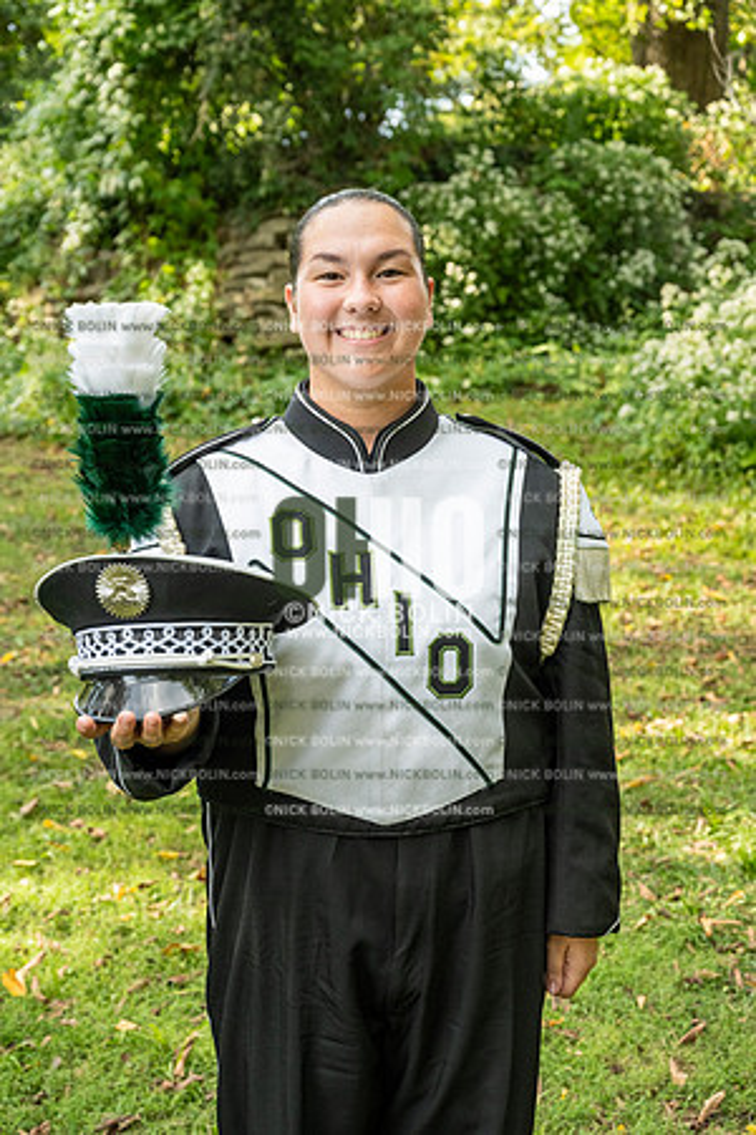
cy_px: 568
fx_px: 1575
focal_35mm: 50
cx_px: 378
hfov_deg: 27.0
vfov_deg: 39.6
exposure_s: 1/640
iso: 1000
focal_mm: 50
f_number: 5.6
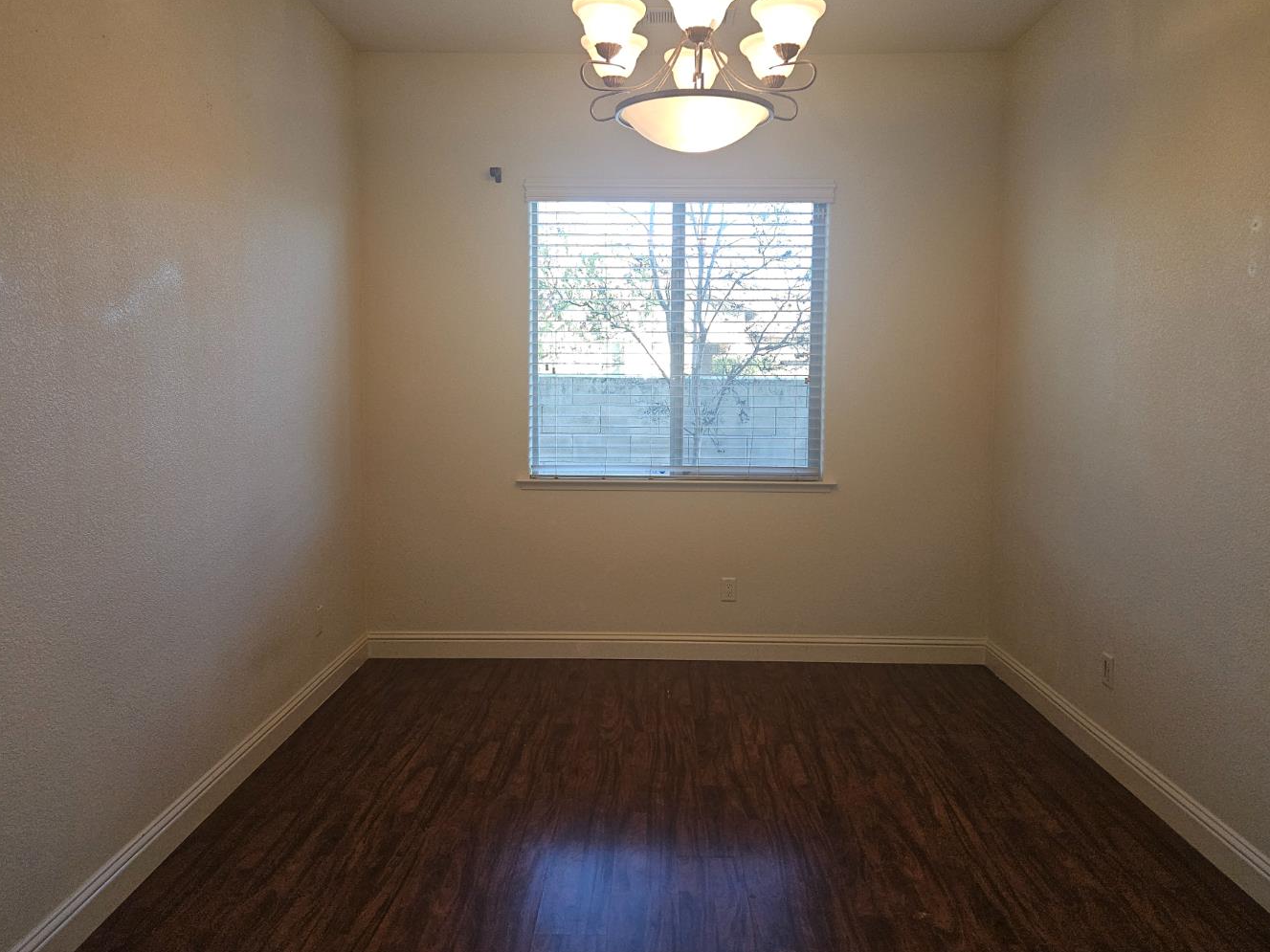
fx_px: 954
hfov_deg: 67.3
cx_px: 663
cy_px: 425
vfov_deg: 53.0
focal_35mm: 26
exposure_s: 1/60
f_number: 1.8
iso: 64
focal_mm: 5.4
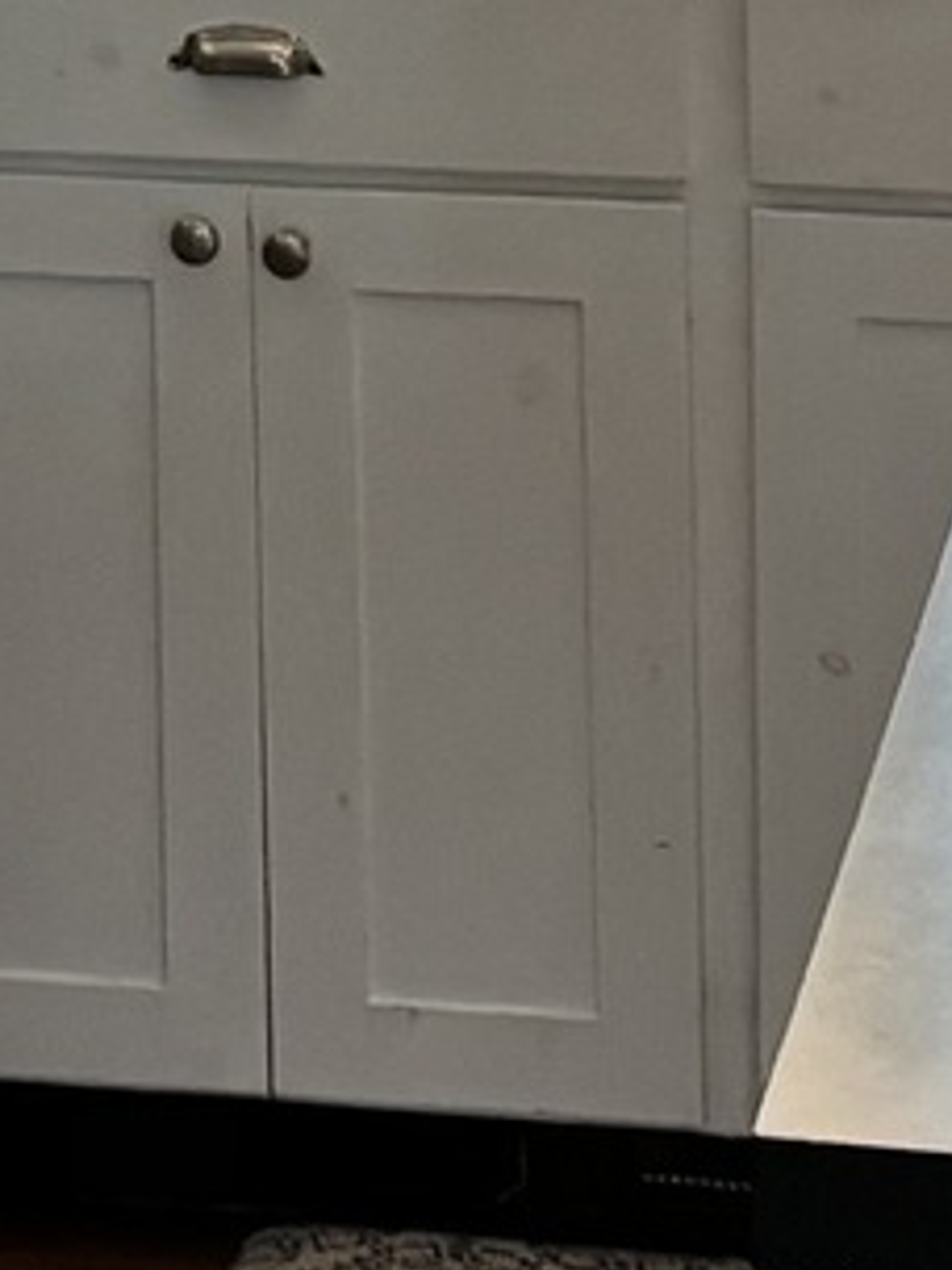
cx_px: -572
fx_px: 7224
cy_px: -952
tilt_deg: -0.8
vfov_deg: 9.6
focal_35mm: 197
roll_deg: +0.6
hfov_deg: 7.4
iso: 160
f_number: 1.6
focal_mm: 5.96
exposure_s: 1/60
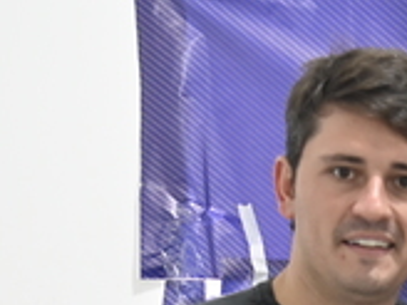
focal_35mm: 190
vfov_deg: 7.5
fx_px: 2234
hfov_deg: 10.1
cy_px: 591
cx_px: 598
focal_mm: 36
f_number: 2.8
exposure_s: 1/125
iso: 3200
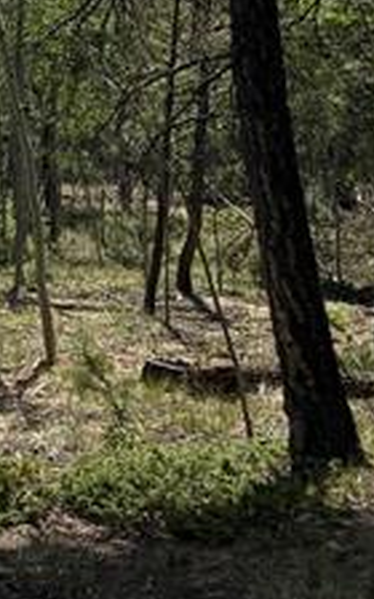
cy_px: -148
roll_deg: -1.7
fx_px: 1892
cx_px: -711
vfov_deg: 17.1
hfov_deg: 9.2
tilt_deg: -1.7
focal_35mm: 116
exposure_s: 1/5714
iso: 100
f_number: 1.78
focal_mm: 6.76
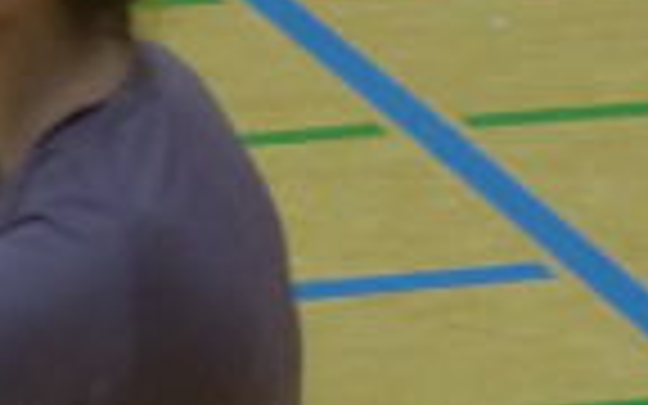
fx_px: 15823
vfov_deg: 1.5
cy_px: 580
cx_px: 846
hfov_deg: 2.3
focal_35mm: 896
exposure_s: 1/125
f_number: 2.8
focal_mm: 21.4
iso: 250
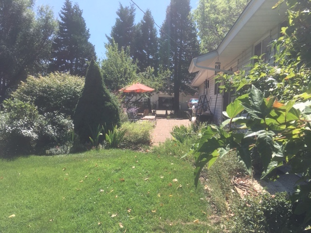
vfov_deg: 48.2
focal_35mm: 29
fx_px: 261
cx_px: 156
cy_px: 116
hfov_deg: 61.7
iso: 25
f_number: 2.2
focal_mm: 4.15
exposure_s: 1/1183
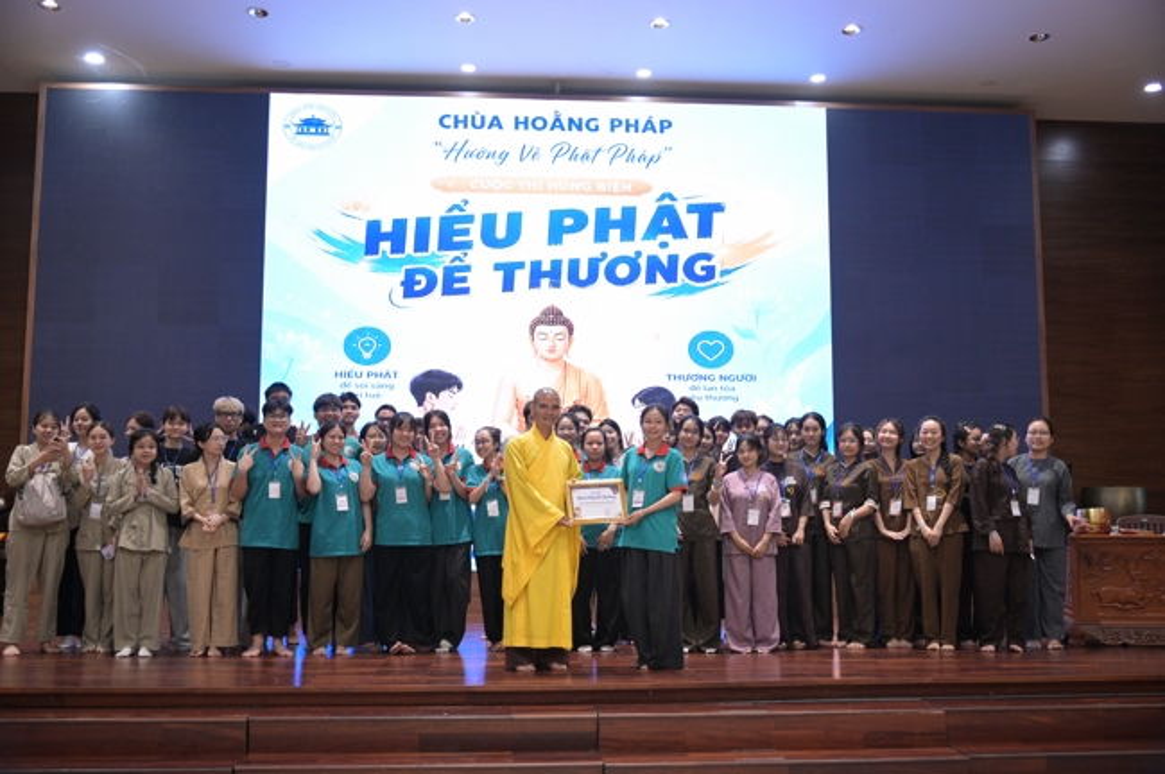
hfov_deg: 54.5
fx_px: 1131
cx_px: 582
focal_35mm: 35
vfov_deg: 37.8
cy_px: 387
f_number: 4
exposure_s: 1/160
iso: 4000
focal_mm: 35
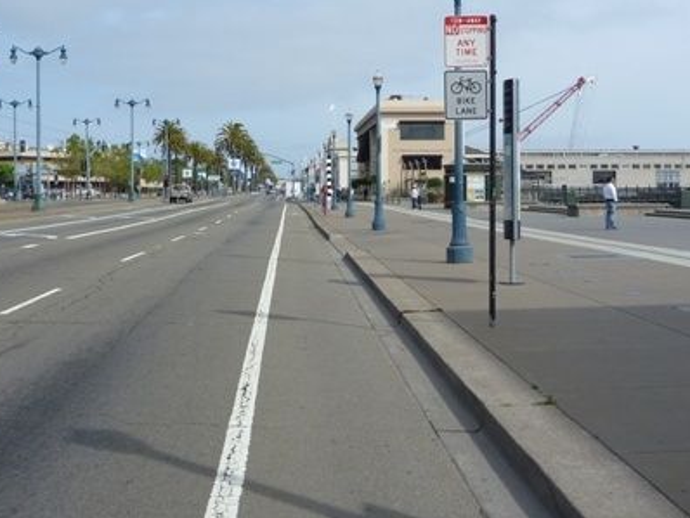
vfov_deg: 32.0
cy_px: 187
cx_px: 307
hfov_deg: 42.0
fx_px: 898
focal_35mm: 45
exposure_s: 1/800
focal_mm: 4.9
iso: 80
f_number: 3.3
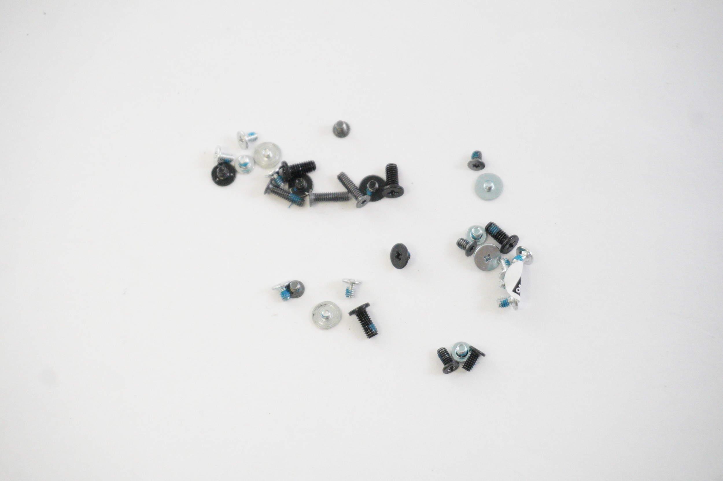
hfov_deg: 30.5
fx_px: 1324
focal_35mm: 66
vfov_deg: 20.6
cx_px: 362
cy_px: 240
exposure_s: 1/320
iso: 6400
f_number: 5.6
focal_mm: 44
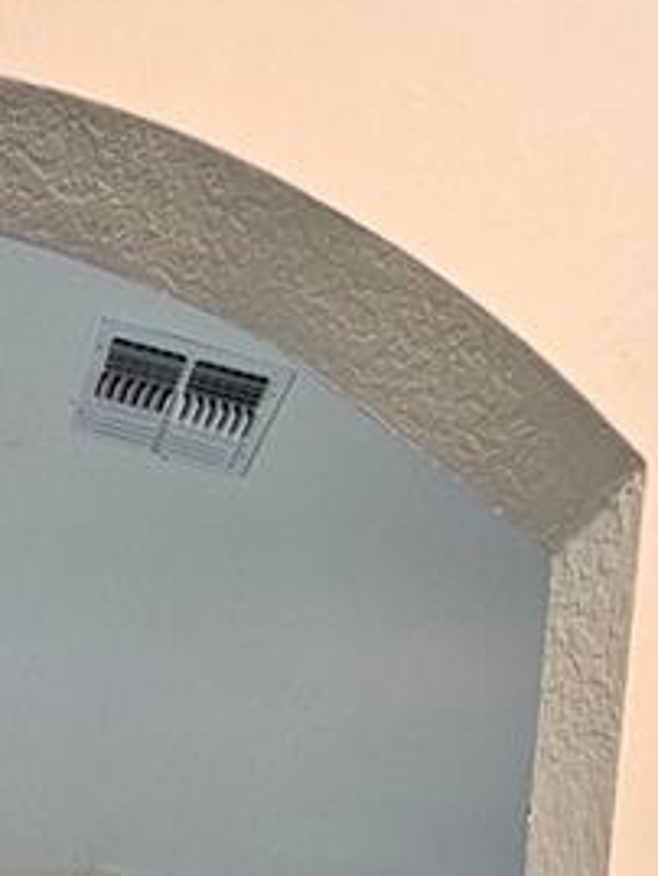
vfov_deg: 20.3
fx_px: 1469
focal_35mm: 58
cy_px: 1671
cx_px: -264
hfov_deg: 21.9
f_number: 2.2
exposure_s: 1/60
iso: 200
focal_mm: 2.2
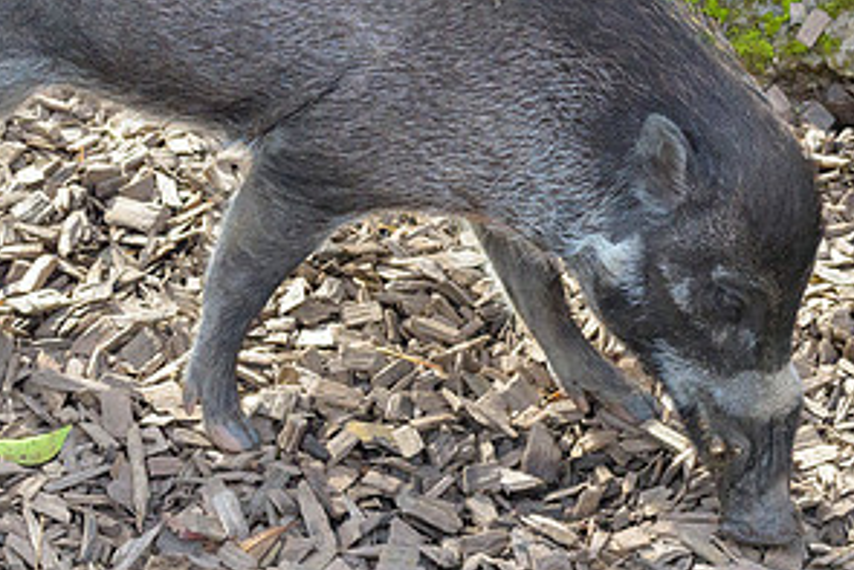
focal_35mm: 232
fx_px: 5506
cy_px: 278
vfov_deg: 5.9
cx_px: 595
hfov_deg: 8.9
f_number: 8
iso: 1800
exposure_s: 1/800
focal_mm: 80
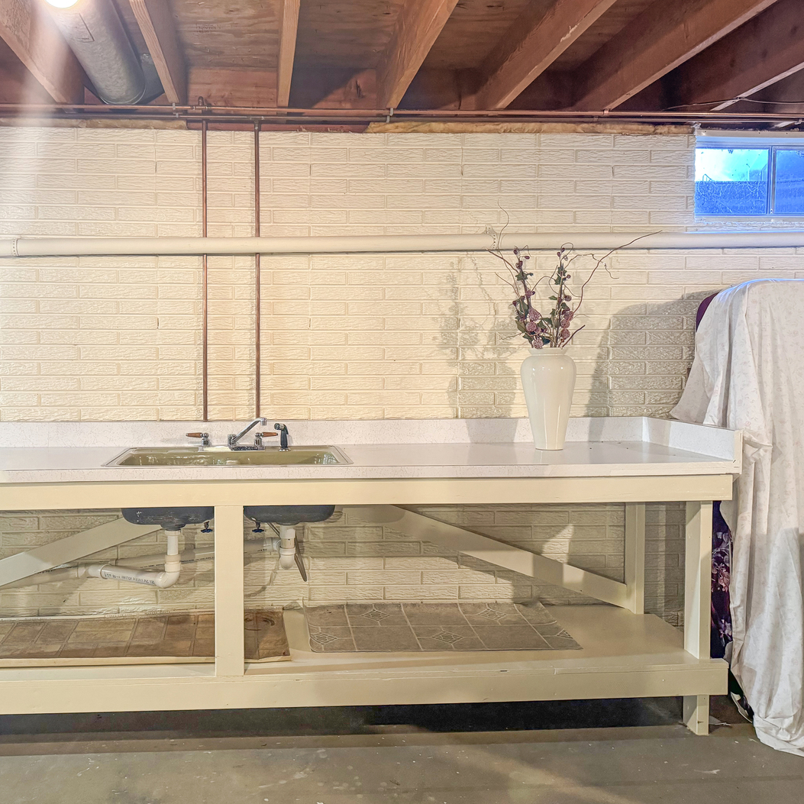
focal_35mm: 29
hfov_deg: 54.9
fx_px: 762
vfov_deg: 55.6
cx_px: 299
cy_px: 394
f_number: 1.78
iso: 640
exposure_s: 1/60
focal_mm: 6.76
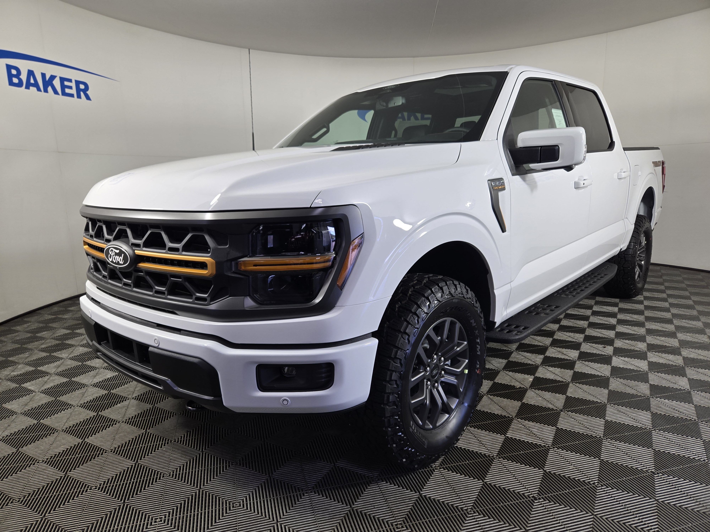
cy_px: 266
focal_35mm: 23
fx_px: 472
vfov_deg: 58.9
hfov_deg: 73.9
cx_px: 355
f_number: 1.8
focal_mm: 5.4
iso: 50
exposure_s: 1/120
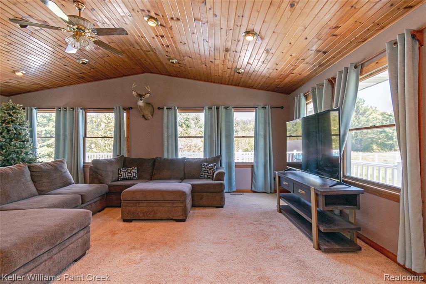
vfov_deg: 77.3
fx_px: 177
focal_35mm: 15
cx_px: 213
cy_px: 142
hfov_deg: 100.4
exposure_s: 1/125
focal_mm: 10
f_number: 4.5
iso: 500
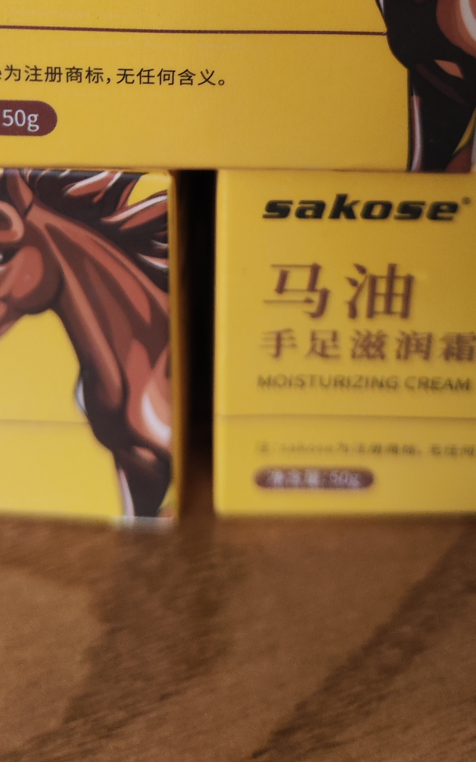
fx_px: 1080
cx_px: 181
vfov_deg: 35.5
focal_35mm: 52
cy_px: 17
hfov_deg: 24.8
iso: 600
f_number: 1.88
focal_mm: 5.59
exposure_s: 1/46.2
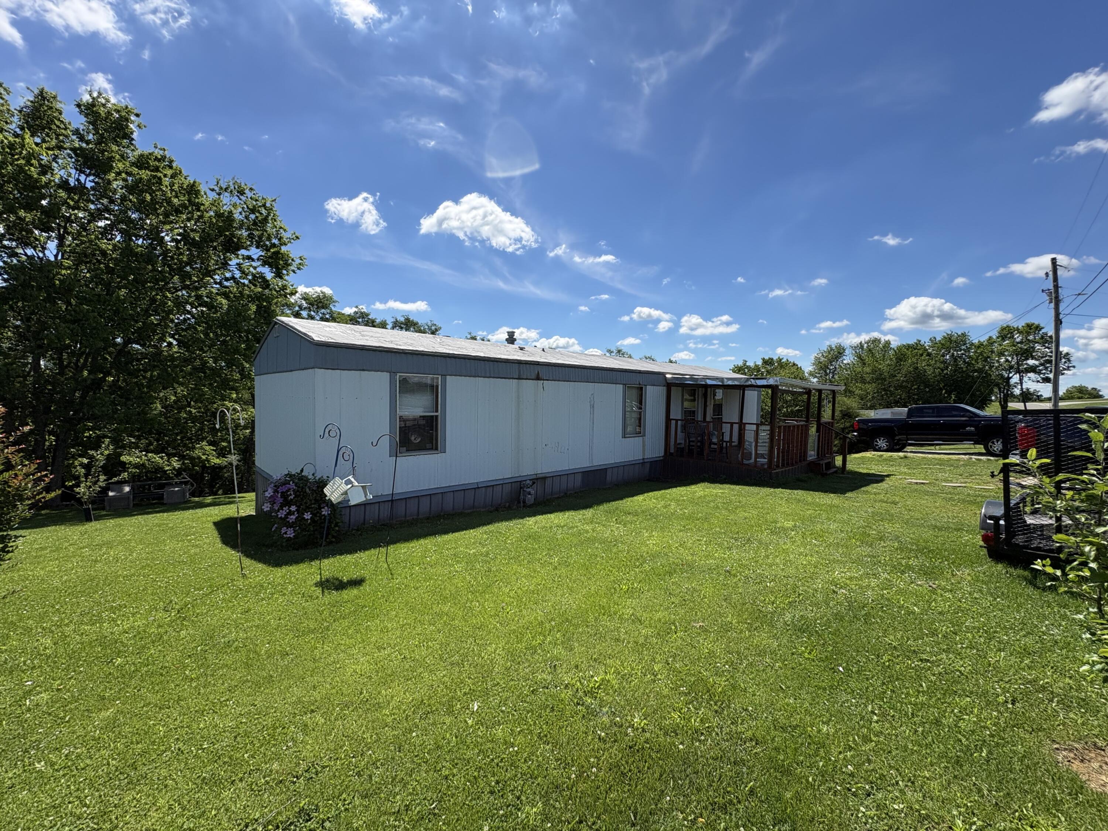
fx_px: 448
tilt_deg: -2.0
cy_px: 416
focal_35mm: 14
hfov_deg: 102.1
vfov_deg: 85.7
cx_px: 554
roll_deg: -0.7
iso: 50
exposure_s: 1/2415
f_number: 2.2
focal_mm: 2.22
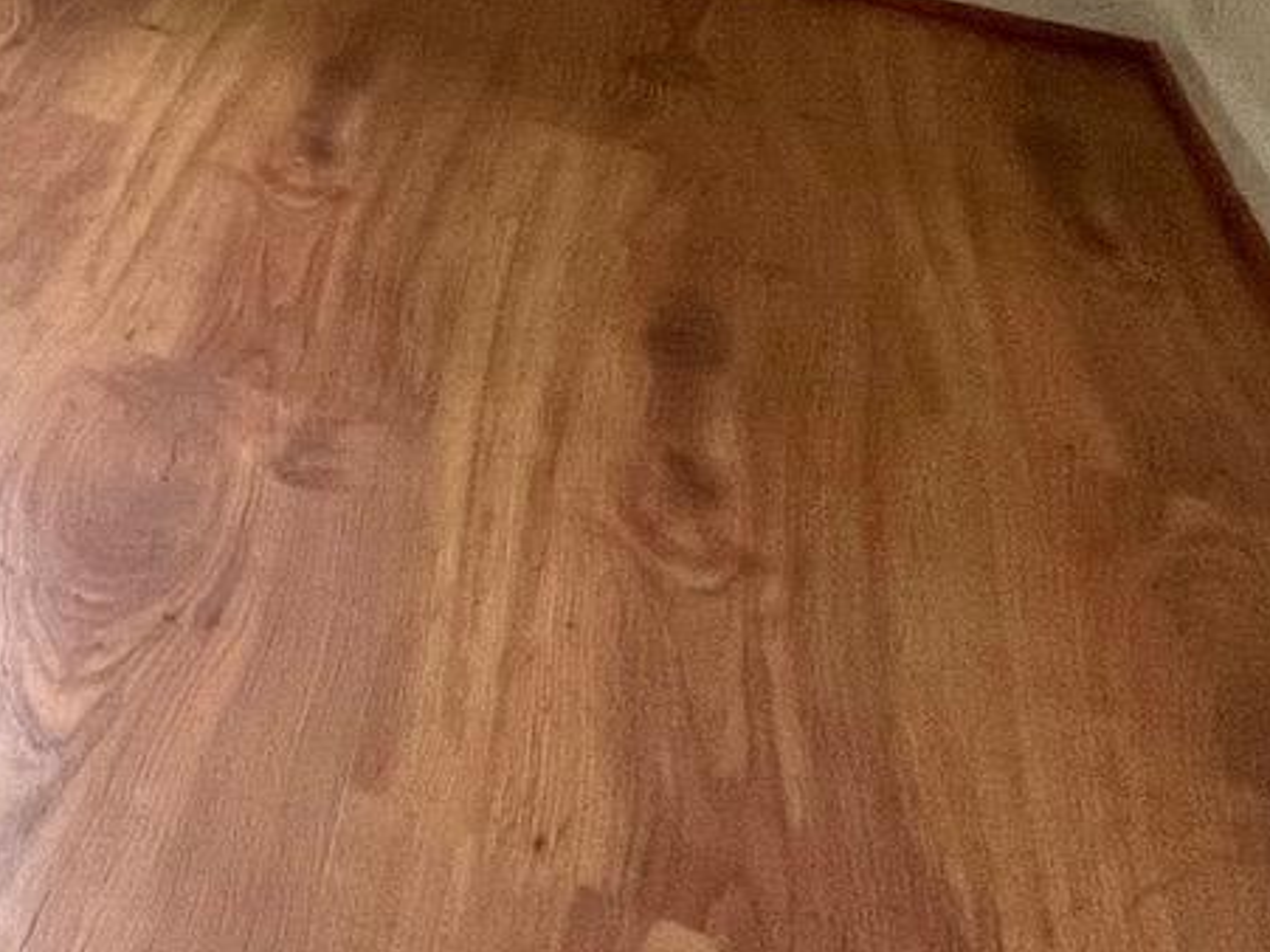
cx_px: -884
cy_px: -665
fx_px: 2164
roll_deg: -3.8
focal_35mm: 59
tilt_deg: -4.5
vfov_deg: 19.7
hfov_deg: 22.6
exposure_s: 1/99
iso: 100
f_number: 1.8
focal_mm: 1.57
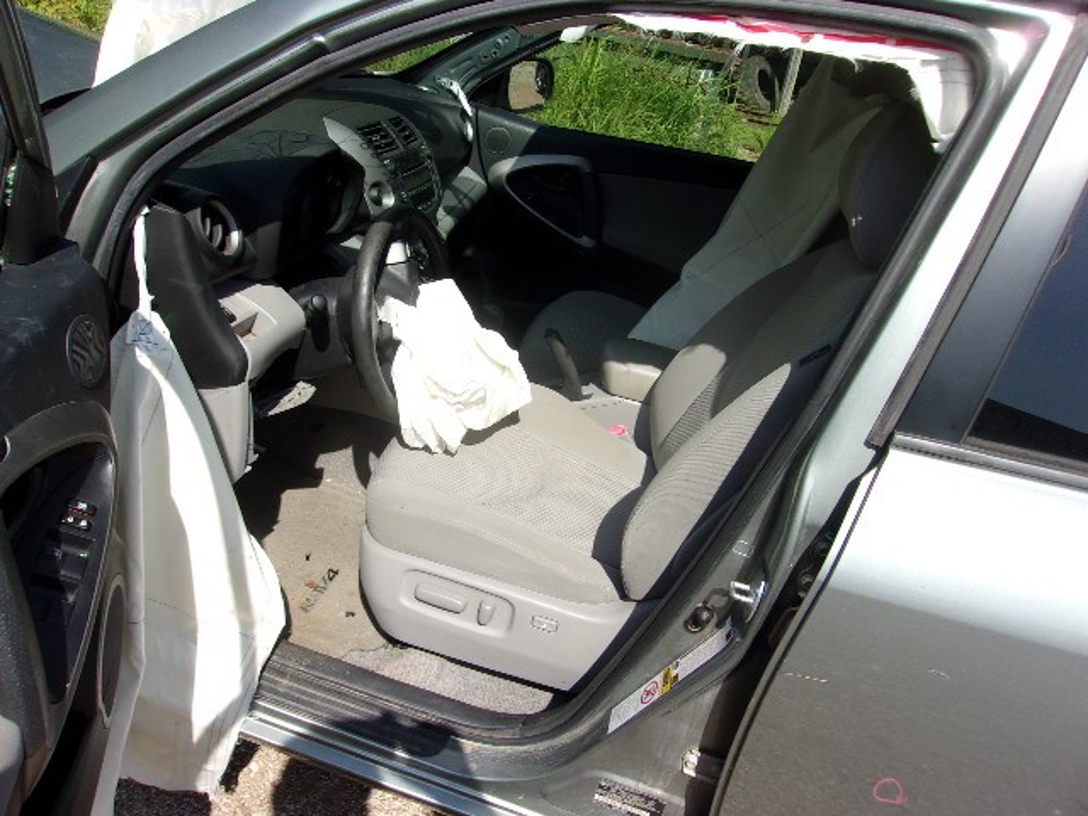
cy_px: 408
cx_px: 544
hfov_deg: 65.3
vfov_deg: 51.4
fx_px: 849
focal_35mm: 27
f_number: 10.4
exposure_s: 1/75
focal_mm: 4.9
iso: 80
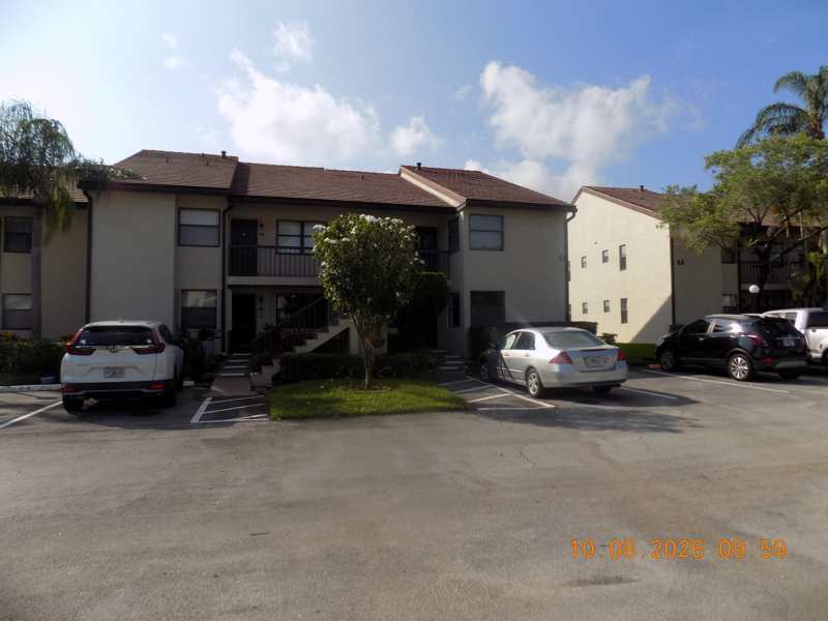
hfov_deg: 73.9
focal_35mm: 23
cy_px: 310
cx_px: 414
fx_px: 550
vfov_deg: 58.9
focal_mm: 4
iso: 80
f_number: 3.1
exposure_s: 1/1250
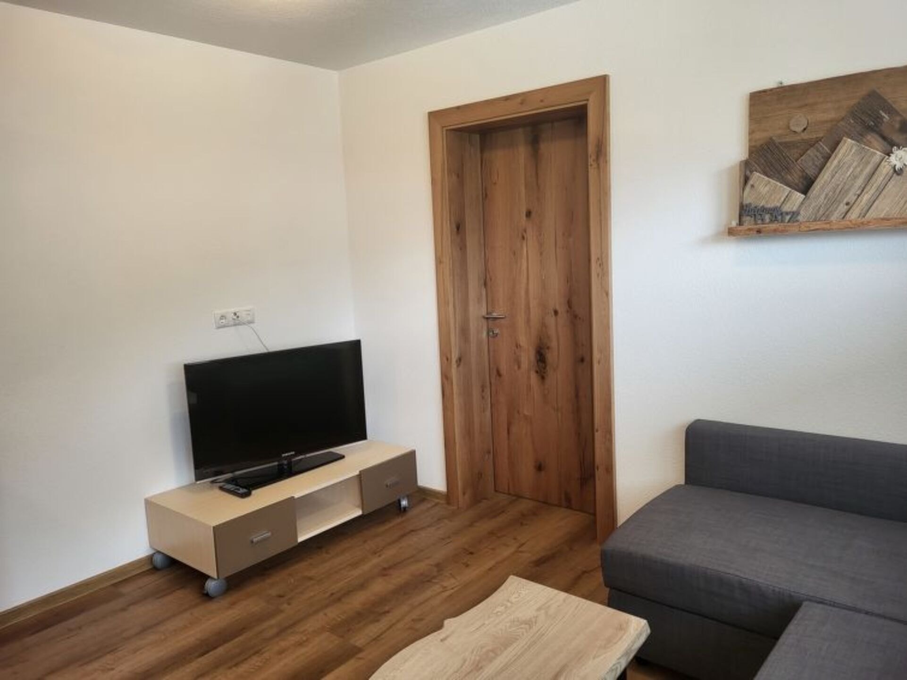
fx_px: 681
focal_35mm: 26
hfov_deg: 67.3
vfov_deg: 53.1
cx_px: 454
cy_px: 340
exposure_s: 1/100
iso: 160
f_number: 1.8
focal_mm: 5.4
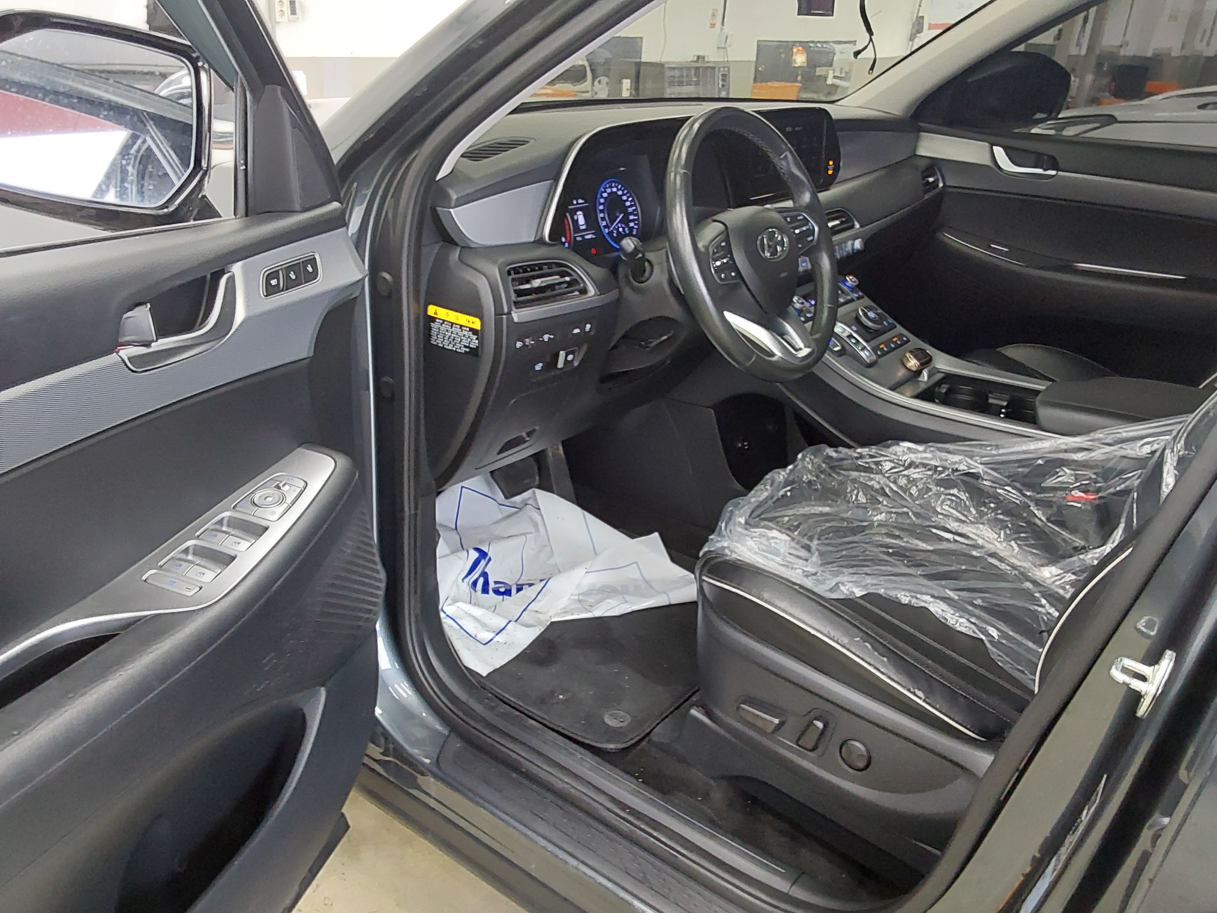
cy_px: 456
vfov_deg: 49.7
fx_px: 984
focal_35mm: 28
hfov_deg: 63.4
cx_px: 608
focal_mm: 2.91
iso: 400
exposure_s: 1/60
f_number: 1.9
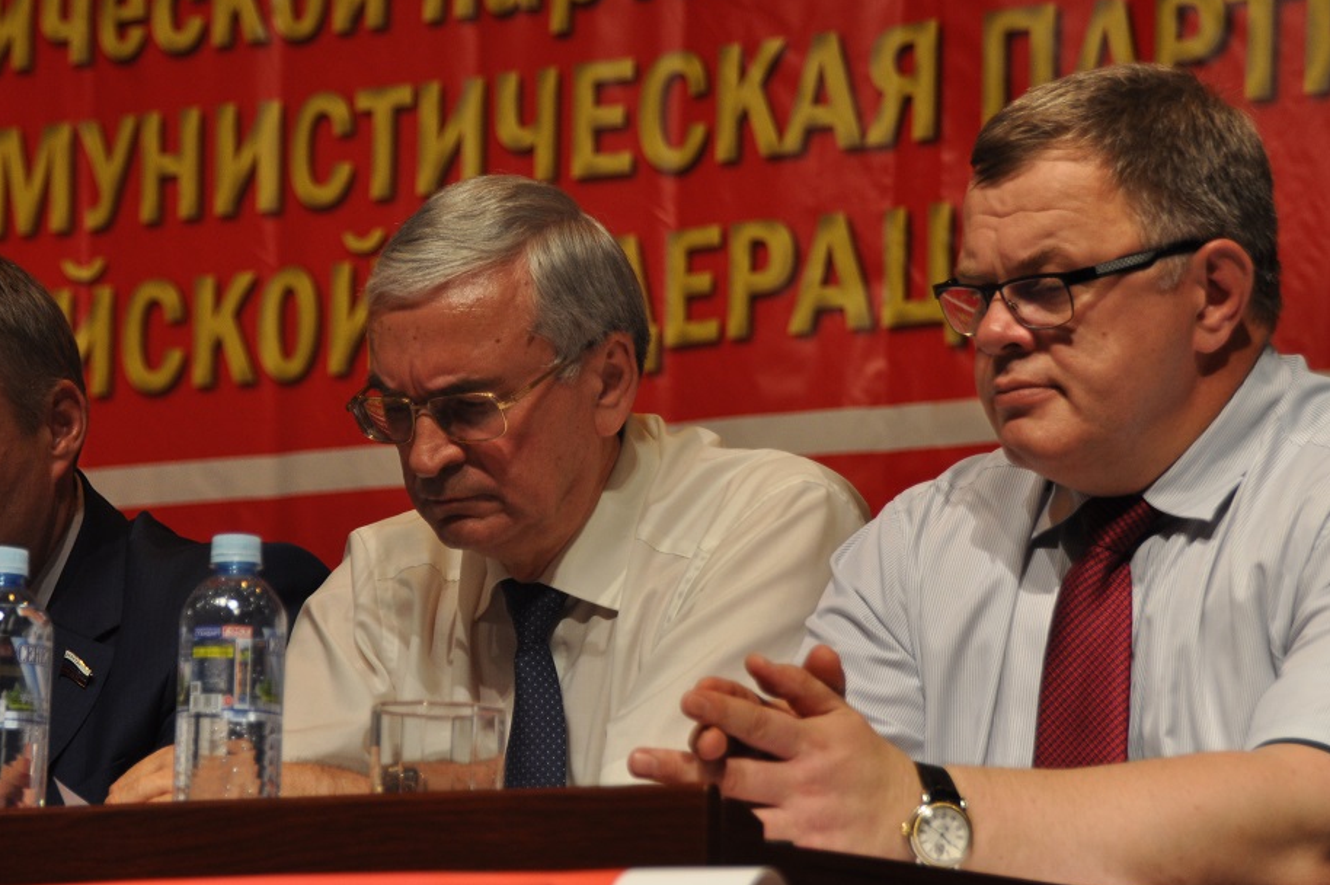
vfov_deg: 7.2
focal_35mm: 190
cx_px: 549
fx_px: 7014
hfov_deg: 10.8
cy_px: 475
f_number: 5.3
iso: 400
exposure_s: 1/100
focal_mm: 90
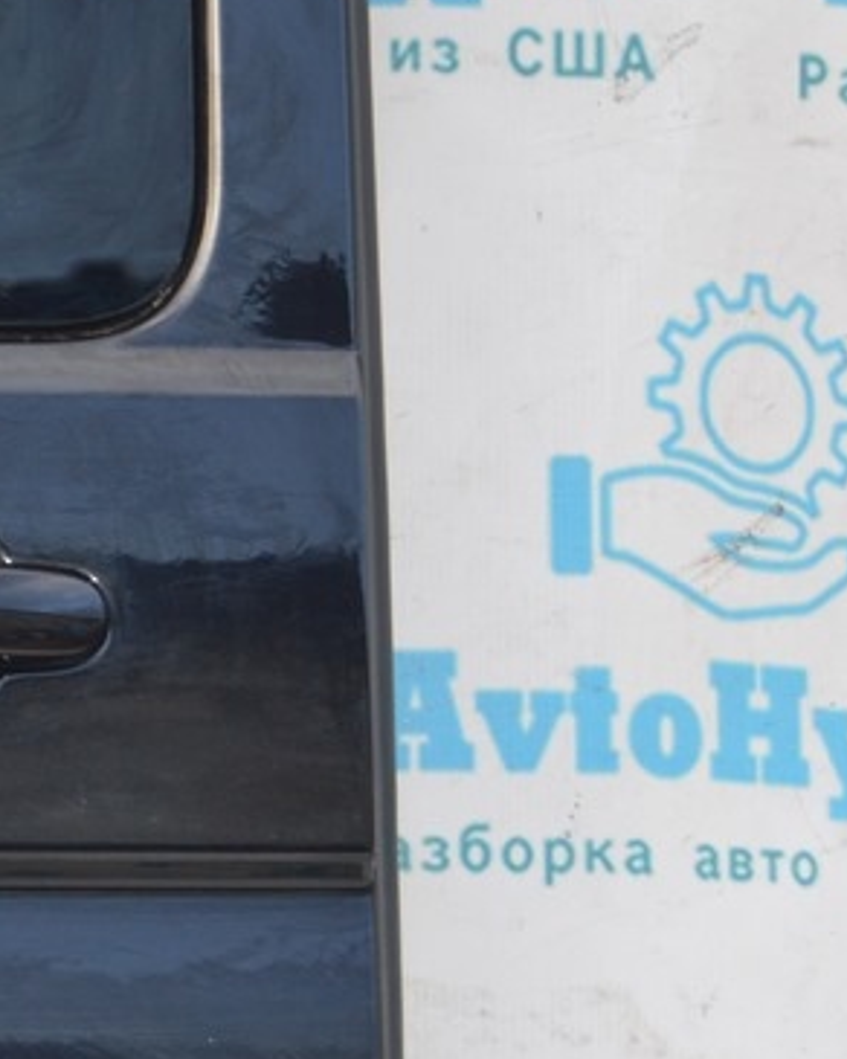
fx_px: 6810
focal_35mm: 217
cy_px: 527
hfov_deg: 7.1
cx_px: -191
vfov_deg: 8.9
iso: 400
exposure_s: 1/125
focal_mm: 55
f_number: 5.6
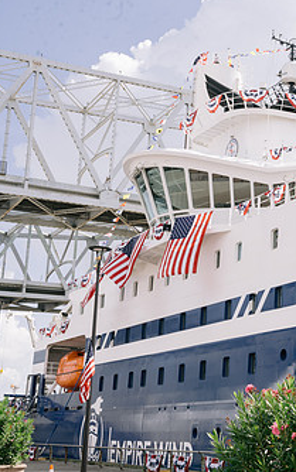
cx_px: 392
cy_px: 265
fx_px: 800
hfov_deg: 19.3
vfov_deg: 32.9
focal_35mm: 62
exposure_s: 1/160
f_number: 16
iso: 200
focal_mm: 35
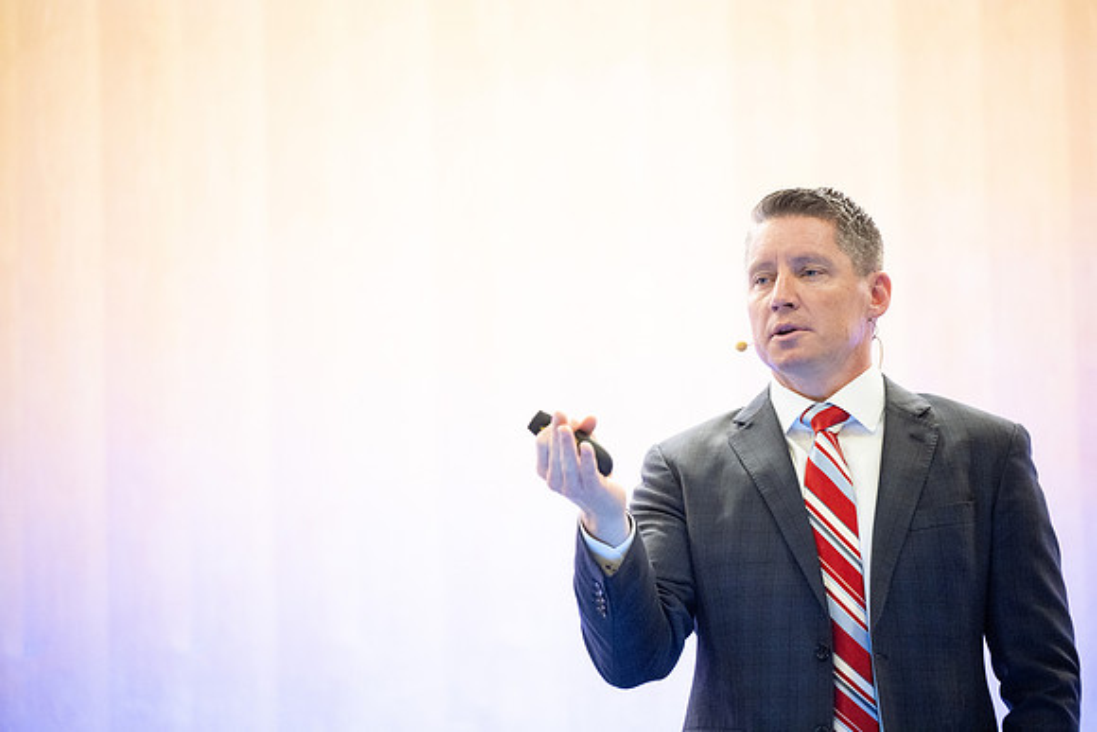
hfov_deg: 11.7
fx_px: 5334
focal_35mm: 175
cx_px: 548
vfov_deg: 7.9
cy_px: 366
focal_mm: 175
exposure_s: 1/500
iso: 8000
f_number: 2.8
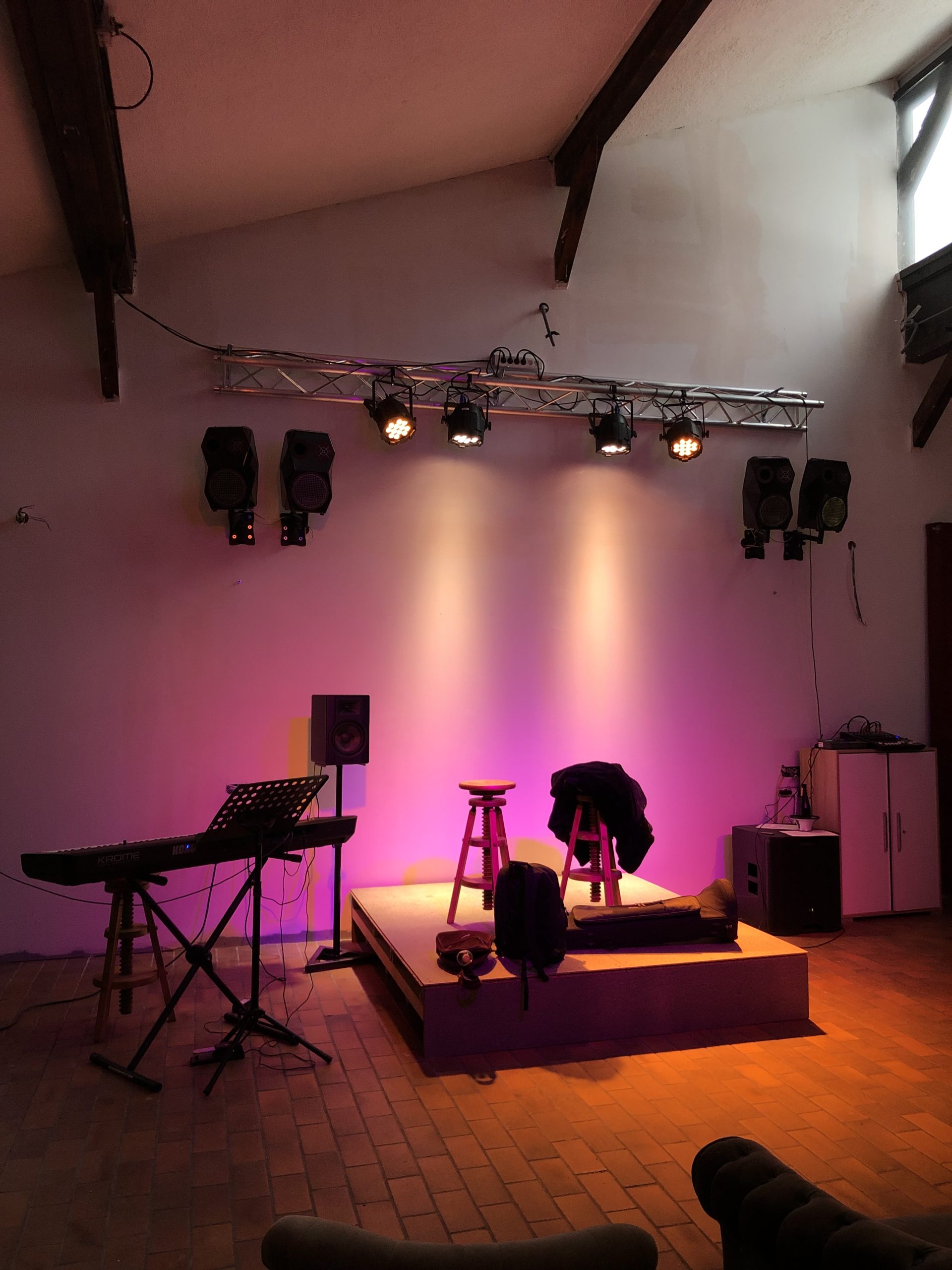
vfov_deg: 63.4
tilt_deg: +4.1
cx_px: 476
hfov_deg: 49.7
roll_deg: +0.8
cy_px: 635
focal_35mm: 28
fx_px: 1027
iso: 25
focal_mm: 3.99
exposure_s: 1/33
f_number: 1.8
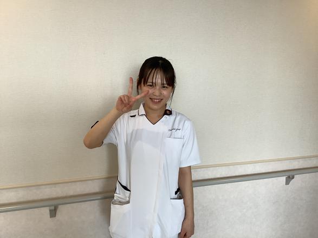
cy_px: 119
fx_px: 285
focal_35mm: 31
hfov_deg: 58.4
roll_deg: +1.6
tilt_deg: -8.0
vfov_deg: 45.4
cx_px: 159
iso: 50
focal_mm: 3.3
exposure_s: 1/100
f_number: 2.4
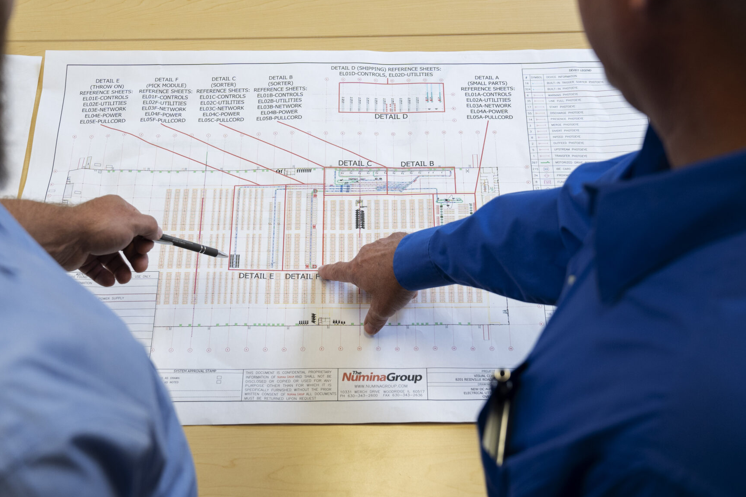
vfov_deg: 22.1
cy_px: 145
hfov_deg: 32.9
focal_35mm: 61
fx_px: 1264
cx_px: 363
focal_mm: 41
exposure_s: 1/250
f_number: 4
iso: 800
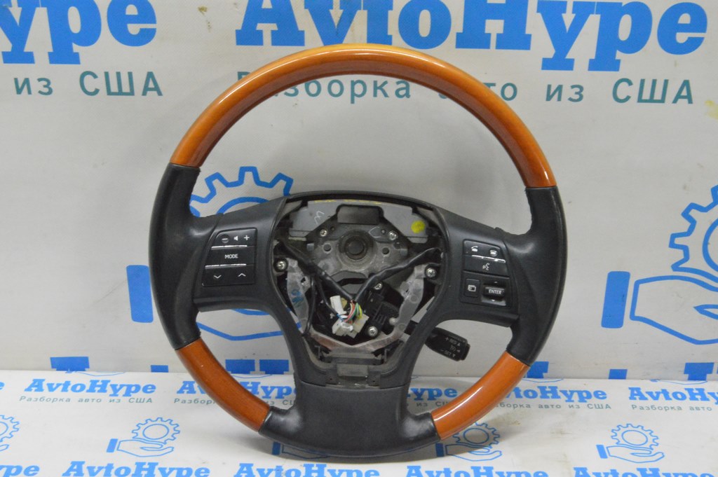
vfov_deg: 28.0
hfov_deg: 41.1
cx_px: 359
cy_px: 238
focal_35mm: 48
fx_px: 957
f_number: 20
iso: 6400
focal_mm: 32
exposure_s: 1/15
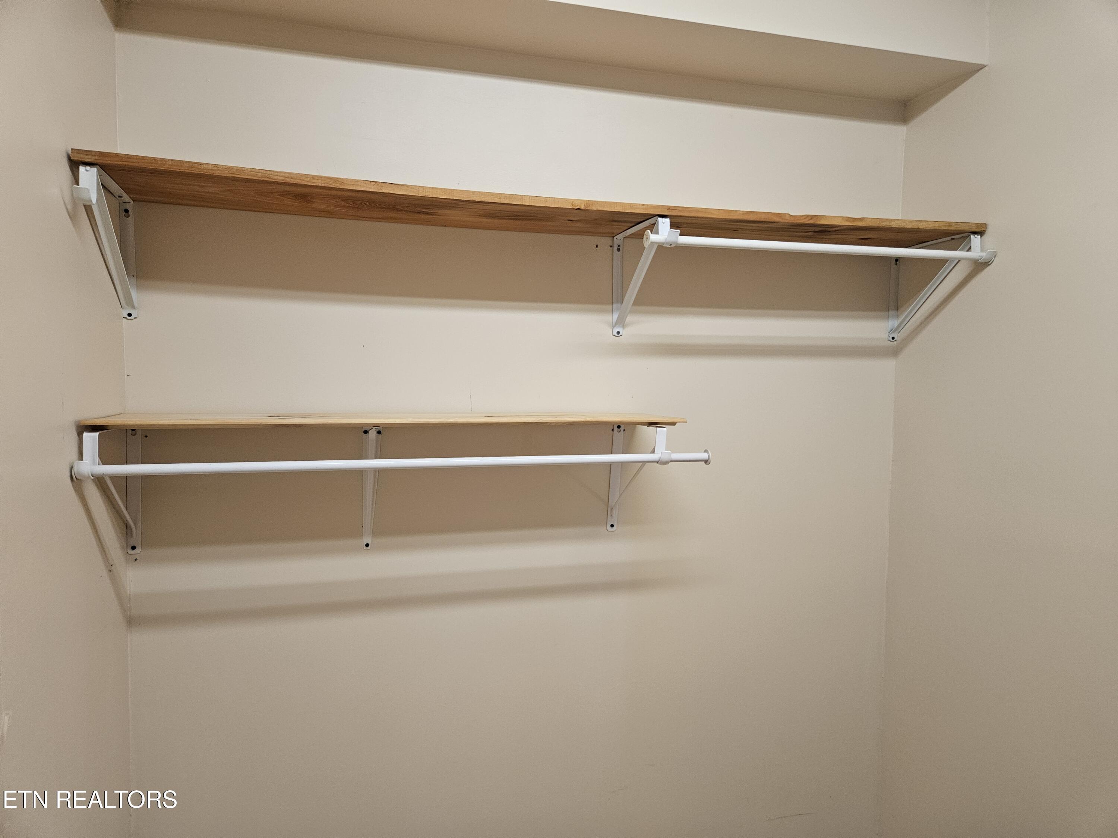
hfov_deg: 73.9
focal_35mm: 23
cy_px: 419
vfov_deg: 58.9
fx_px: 743
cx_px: 559
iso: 250
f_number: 1.8
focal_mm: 5.4
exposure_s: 1/120
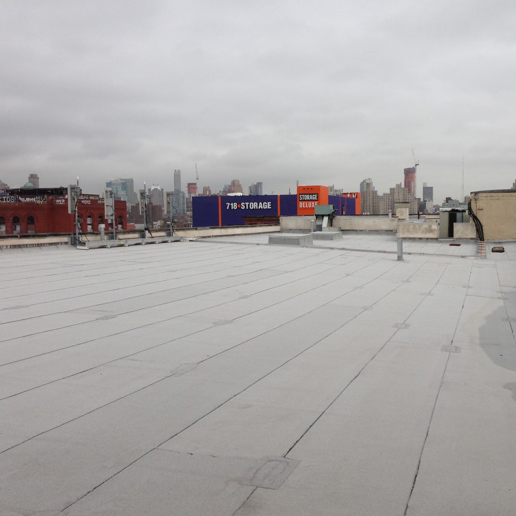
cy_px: 258
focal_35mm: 39
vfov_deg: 42.8
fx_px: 658
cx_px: 324
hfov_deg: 42.5
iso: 50
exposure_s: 1/2584
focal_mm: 4.13
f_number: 2.4
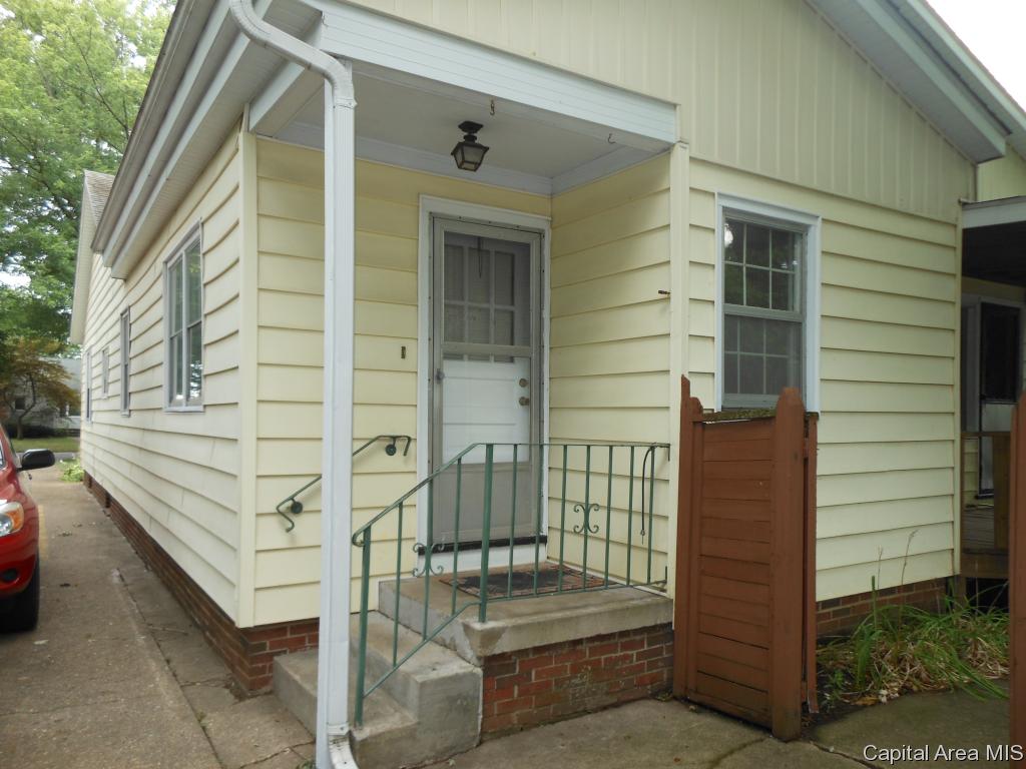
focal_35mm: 25
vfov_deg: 54.9
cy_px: 384
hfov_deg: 69.4
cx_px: 513
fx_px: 741
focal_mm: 4.5
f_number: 3.2
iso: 80
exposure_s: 1/80
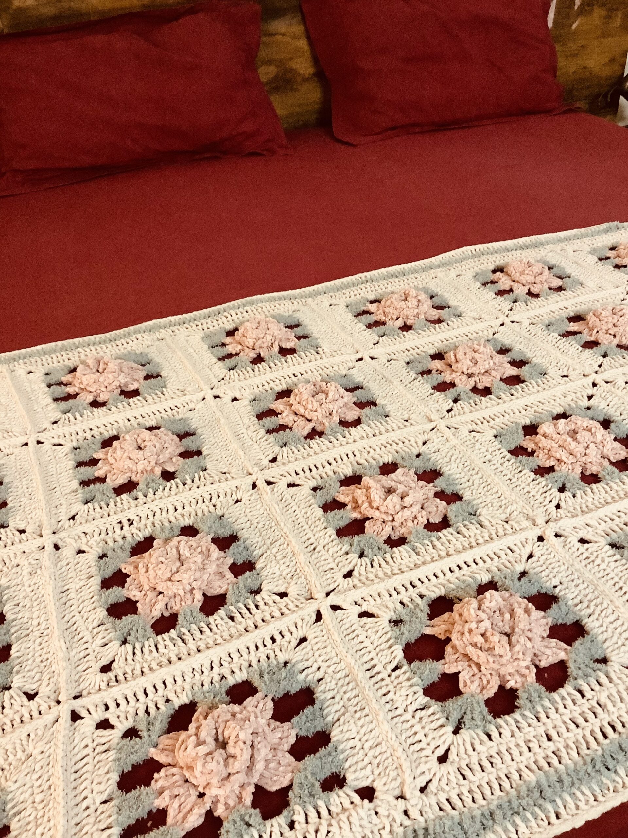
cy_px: 419
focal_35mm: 31
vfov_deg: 58.4
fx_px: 750
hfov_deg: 45.4
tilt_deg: -33.8
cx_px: 314
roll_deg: +3.6
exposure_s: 1/25
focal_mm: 3.3
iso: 400
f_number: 2.4
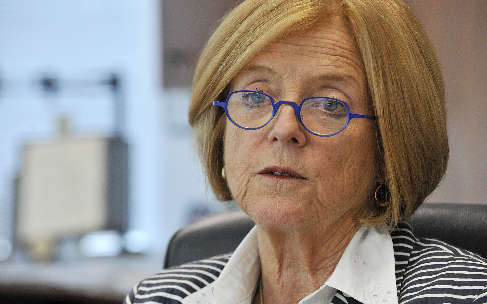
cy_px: 145
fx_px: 2110
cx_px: 243
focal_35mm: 159
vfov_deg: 8.2
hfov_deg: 13.2
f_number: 4.5
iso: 3200
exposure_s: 1/250
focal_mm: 155
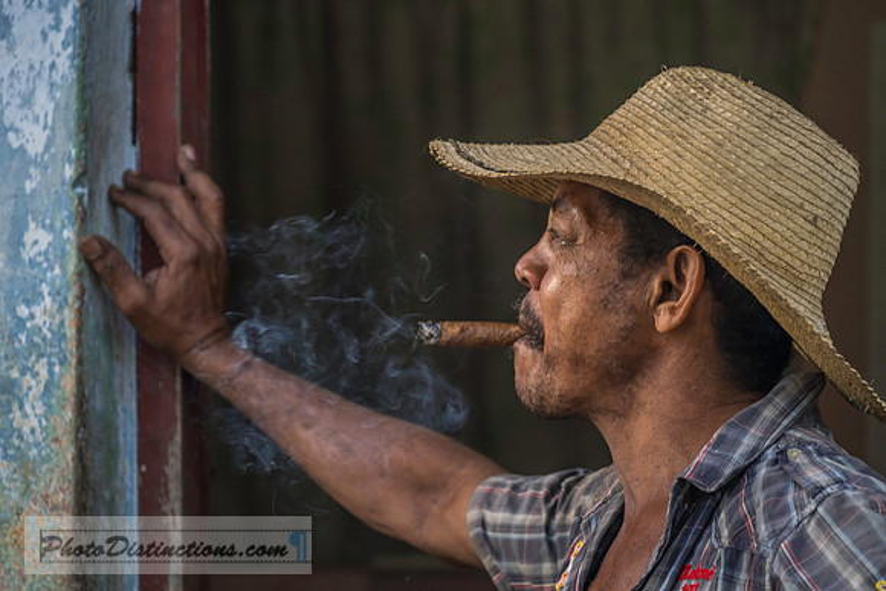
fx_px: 4923
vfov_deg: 6.9
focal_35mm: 200
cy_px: 296
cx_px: 443
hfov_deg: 10.3
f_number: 6.3
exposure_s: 1/125
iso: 1250
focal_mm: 200
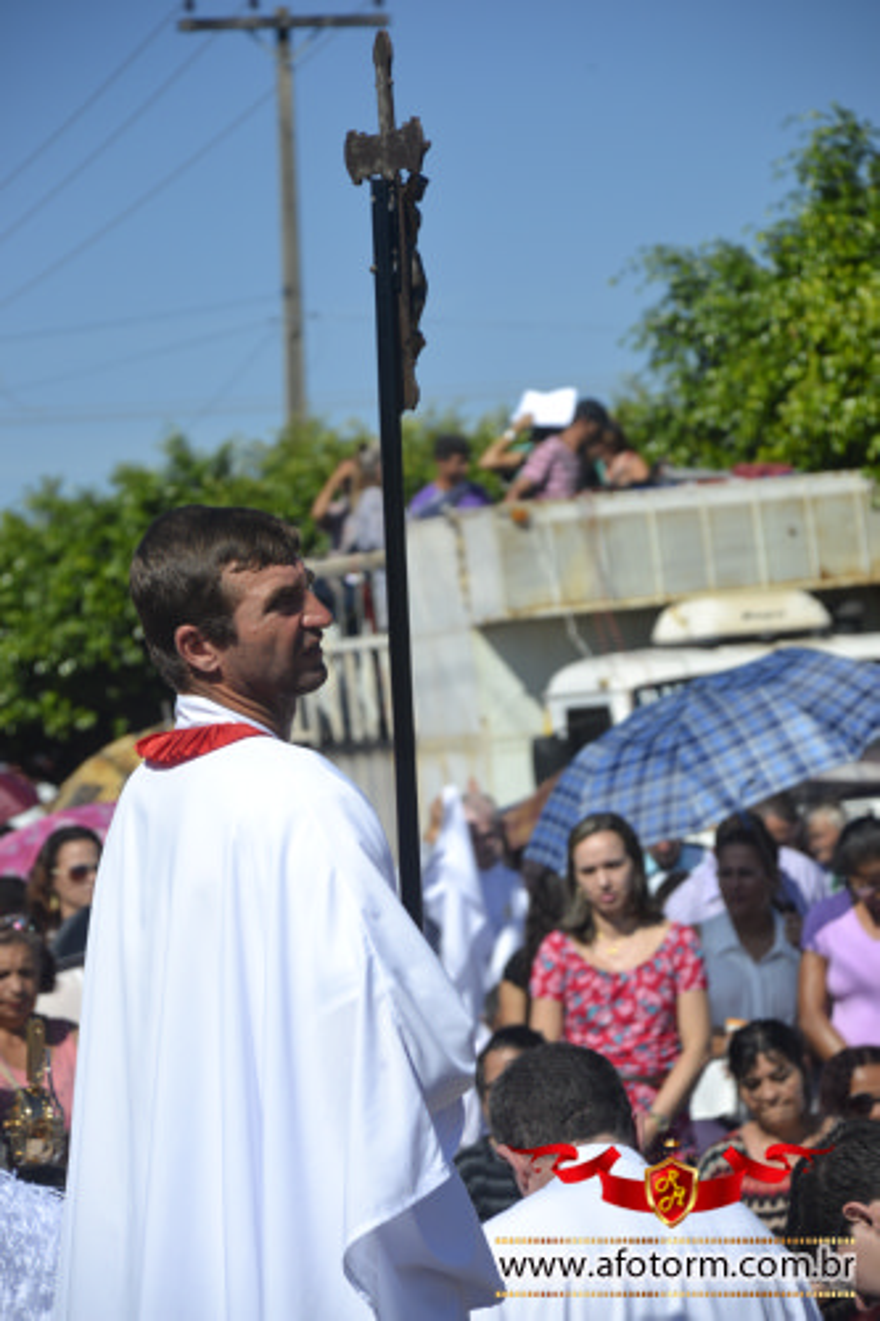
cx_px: 440
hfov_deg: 8.7
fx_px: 5779
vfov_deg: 13.0
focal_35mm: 158
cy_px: 660
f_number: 6.3
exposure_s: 1/640
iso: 100
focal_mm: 105
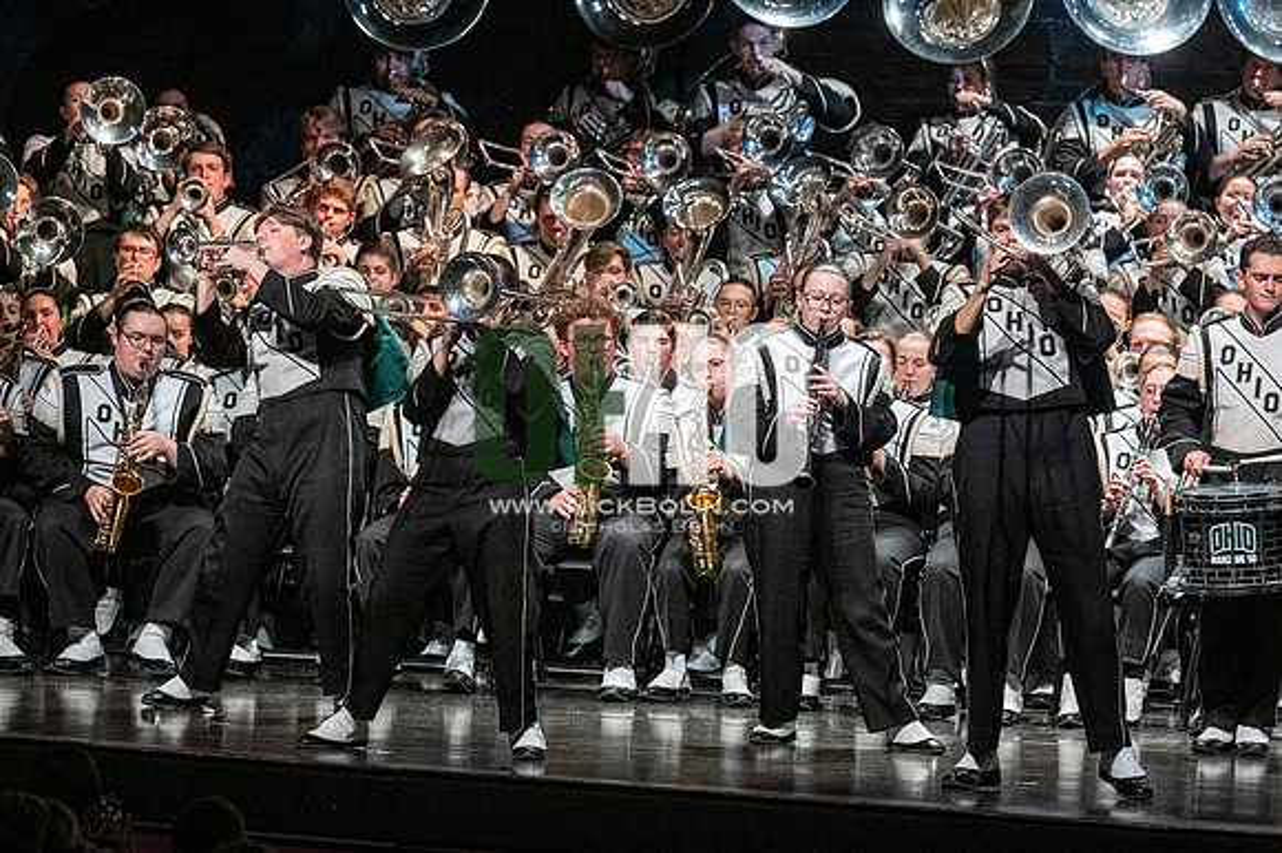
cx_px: 641
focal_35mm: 232
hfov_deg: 8.9
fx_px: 8257
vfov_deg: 5.9
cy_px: 426
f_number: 4
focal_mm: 155
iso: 4000
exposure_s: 1/500
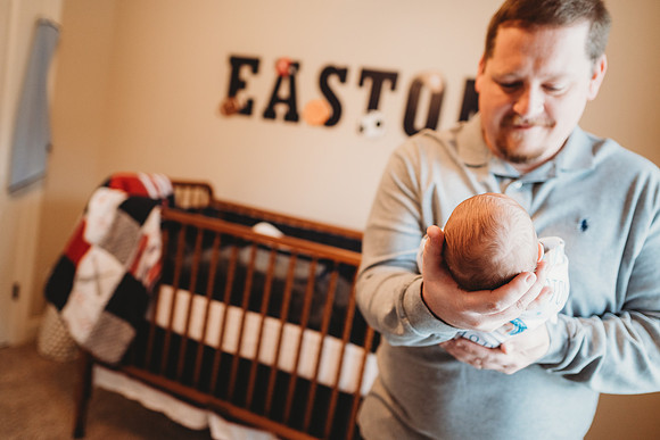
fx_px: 440
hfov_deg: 73.7
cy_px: 220
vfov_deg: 53.2
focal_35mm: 24
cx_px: 330
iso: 500
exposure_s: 1/160
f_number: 2.2
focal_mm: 24
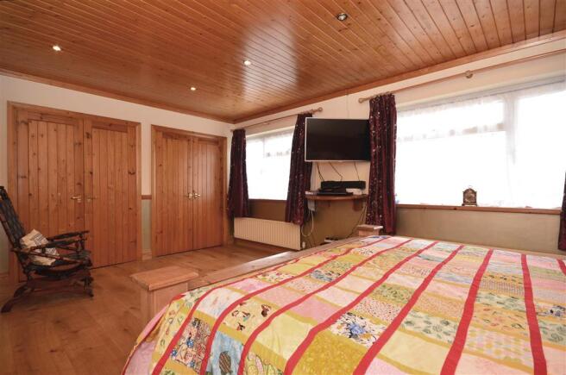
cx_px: 283
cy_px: 188
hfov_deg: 92.5
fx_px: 271
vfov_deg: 69.5
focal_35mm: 17
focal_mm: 11.5
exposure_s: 1/25
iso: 640
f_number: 9
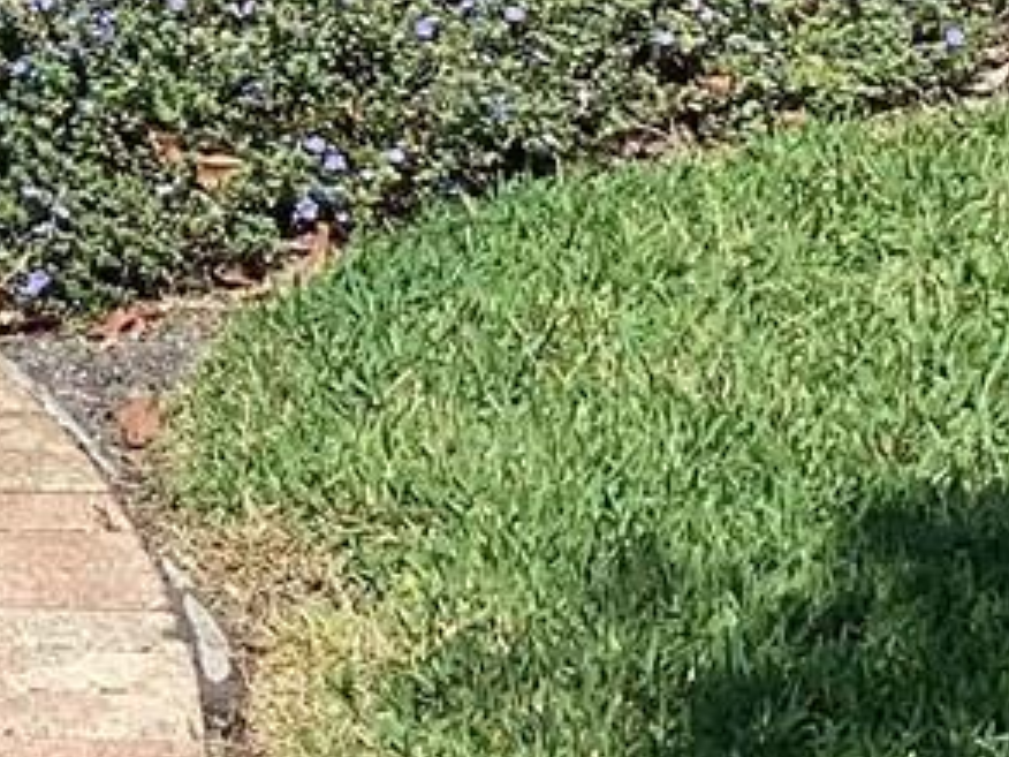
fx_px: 4955
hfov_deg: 11.3
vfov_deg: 8.4
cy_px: -626
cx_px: -356
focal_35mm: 170
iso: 25
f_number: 2.4
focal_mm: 3.3
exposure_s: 1/1314
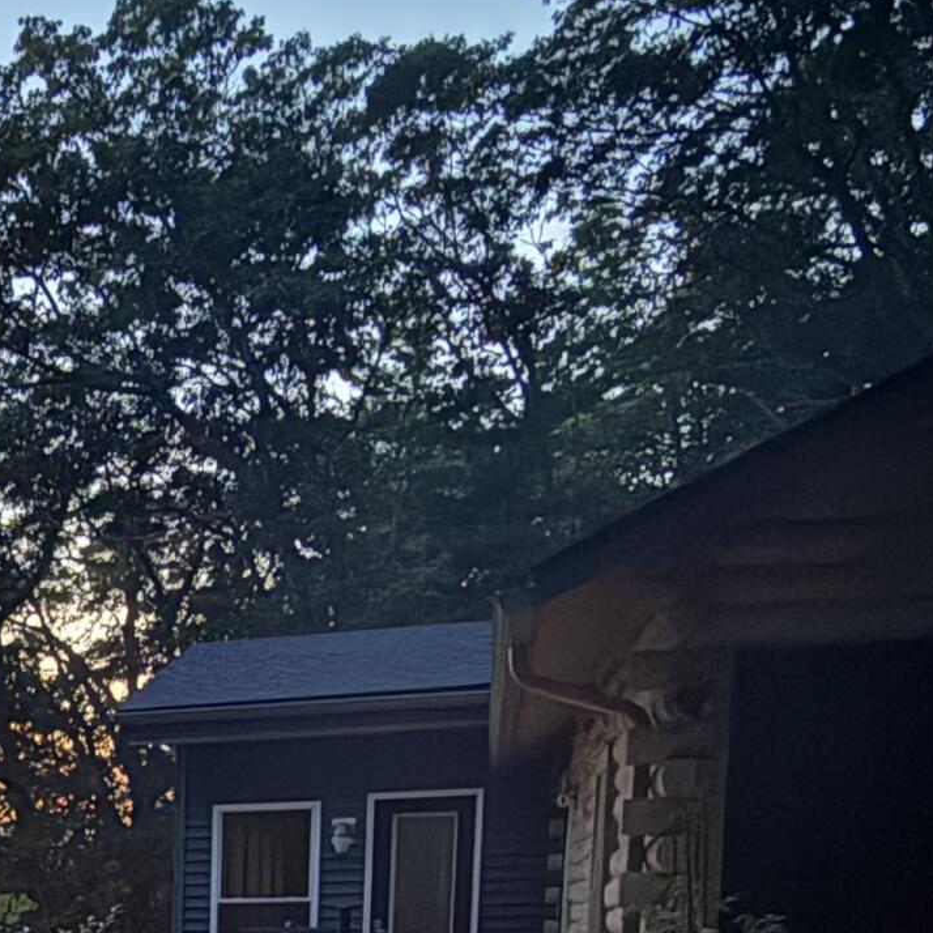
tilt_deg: -7.1
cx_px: -186
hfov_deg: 28.5
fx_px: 1586
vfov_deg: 28.4
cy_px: 1128
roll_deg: +1.2
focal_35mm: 52
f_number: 2.2
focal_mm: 2.22
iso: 1000
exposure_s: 1/14
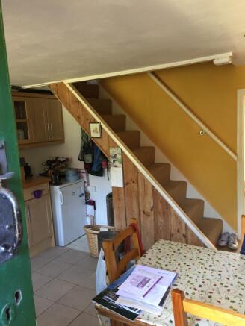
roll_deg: +3.7
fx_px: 274
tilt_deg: -8.6
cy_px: 163
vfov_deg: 61.6
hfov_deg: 48.2
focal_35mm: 29
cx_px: 122
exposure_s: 1/33
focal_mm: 4.15
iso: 160
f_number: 2.2
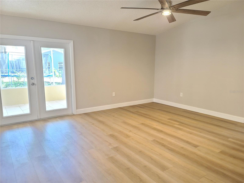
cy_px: 92
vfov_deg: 54.9
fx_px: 176
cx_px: 122
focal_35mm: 25
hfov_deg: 69.4
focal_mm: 7
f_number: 1.8
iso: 320
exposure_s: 1/40
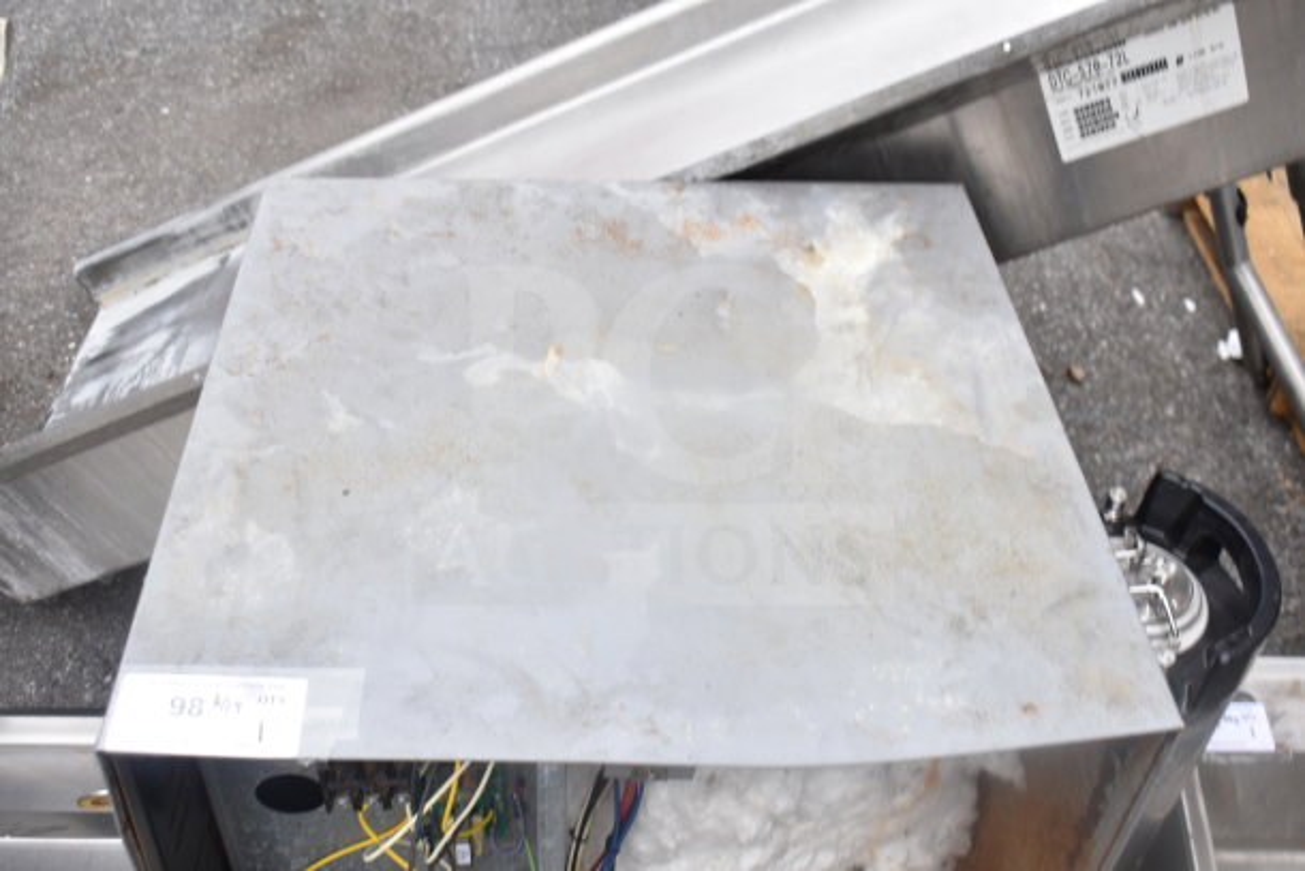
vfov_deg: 35.5
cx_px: 652
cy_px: 436
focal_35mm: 38
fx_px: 1360
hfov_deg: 51.3
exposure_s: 1/125
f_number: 5.6
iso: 200
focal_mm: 25
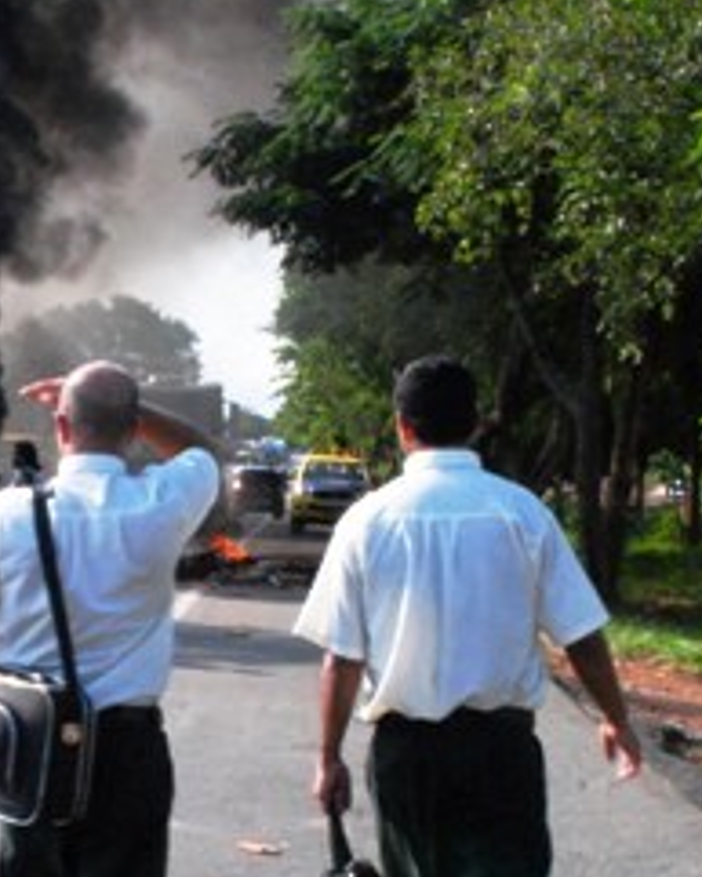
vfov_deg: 21.2
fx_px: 2336
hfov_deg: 16.8
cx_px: 29
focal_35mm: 90
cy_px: 557
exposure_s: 1/100
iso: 1600
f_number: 25
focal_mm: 24
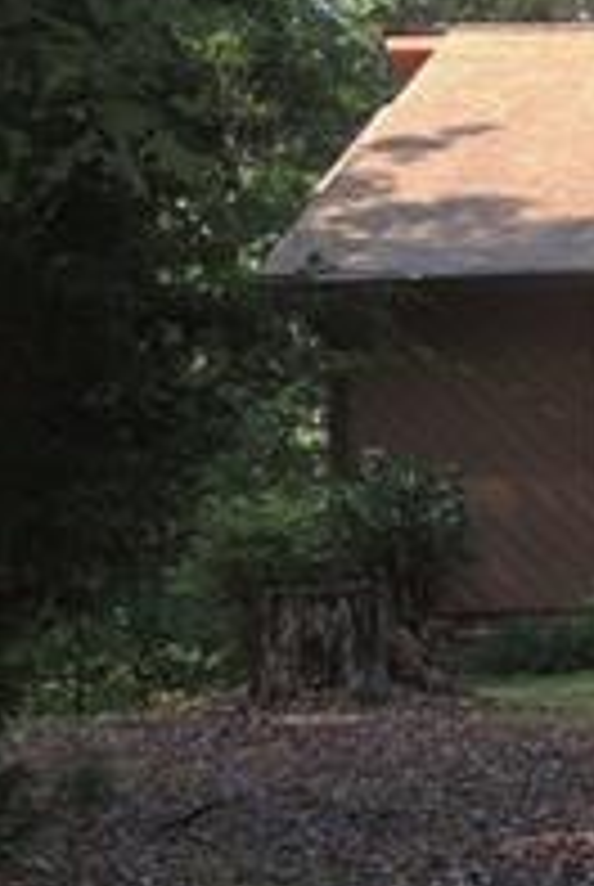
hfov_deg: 8.8
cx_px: 1328
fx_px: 3576
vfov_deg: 14.1
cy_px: 454
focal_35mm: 145
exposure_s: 1/160
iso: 100
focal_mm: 7.6
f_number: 3.4
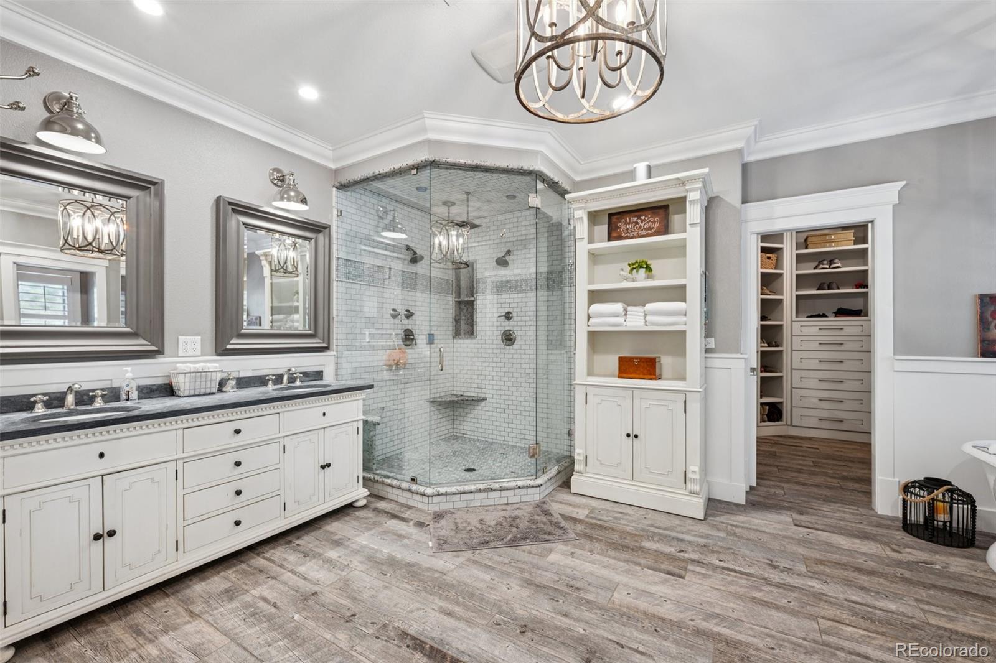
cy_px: 332
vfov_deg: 77.3
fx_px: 415
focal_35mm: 15
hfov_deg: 100.4
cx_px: 498
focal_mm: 15
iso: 100
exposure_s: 2
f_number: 11
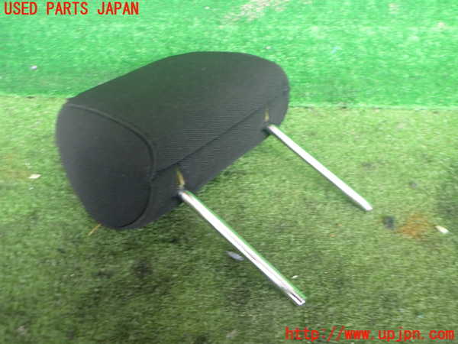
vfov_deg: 46.8
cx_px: 229
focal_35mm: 30
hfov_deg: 60.0
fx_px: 397
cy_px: 172
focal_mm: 5.4
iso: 200
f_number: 2.3
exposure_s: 1/30
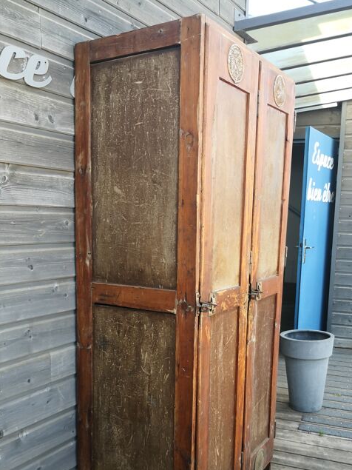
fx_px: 461
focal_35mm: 34
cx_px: 184
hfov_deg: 41.8
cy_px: 295
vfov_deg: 53.4
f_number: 1.6
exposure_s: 1/218
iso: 50
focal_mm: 3.95
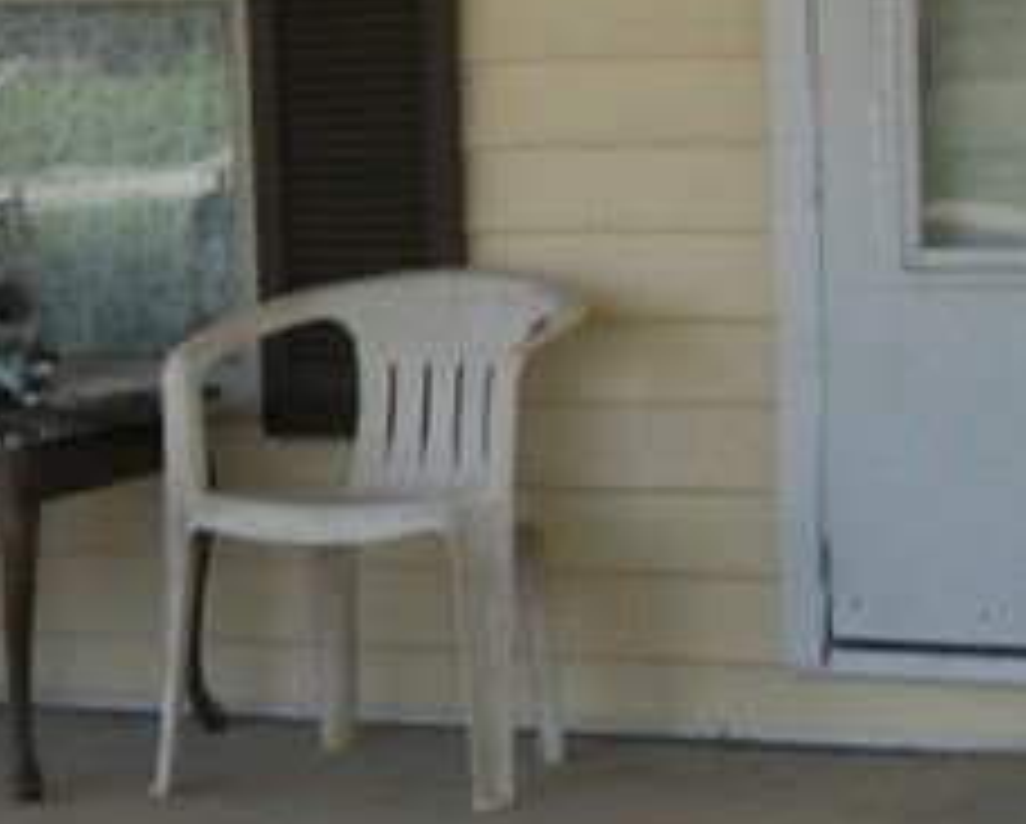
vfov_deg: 11.0
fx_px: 4257
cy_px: 630
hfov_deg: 13.5
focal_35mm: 140
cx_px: -32
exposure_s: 1/80
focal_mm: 5.7
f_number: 8.8
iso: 80
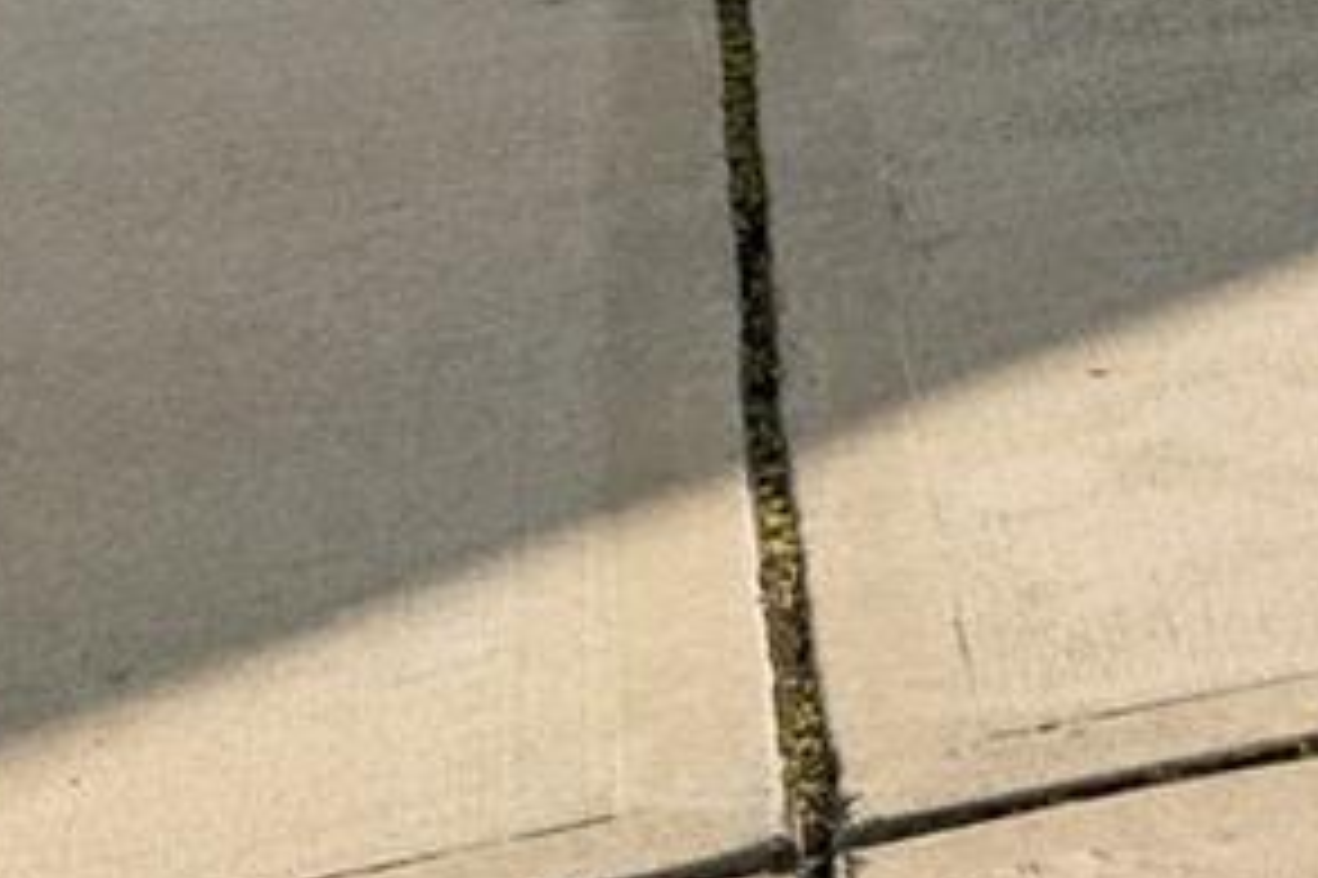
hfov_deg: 11.1
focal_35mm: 133
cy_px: -1353
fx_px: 4866
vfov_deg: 9.1
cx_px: 3747
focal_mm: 19
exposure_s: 1/160
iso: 100
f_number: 8
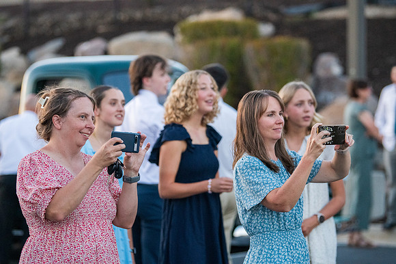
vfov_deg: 9.5
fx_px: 1583
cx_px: 198
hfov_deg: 14.3
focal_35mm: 144
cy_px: 132
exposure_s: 1/1600
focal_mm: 120
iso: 3200
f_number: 2.8
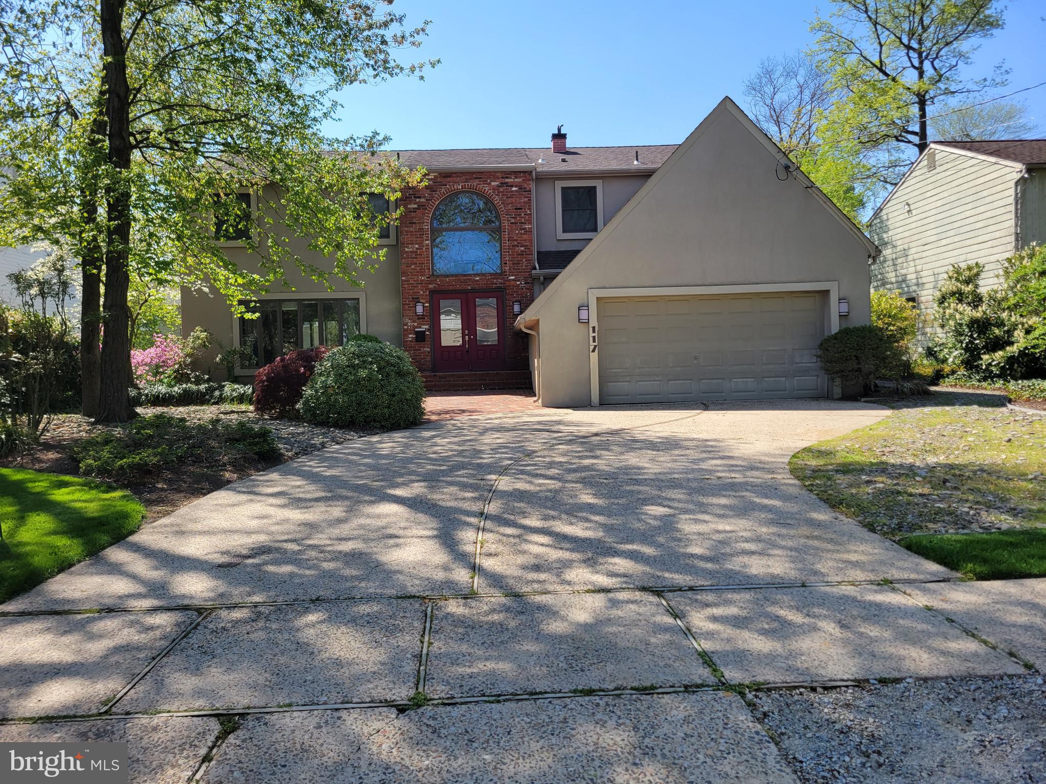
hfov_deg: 67.3
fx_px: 786
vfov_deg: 53.1
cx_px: 523
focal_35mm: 26
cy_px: 392
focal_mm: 5.4
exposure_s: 1/1480
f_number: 1.8
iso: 40
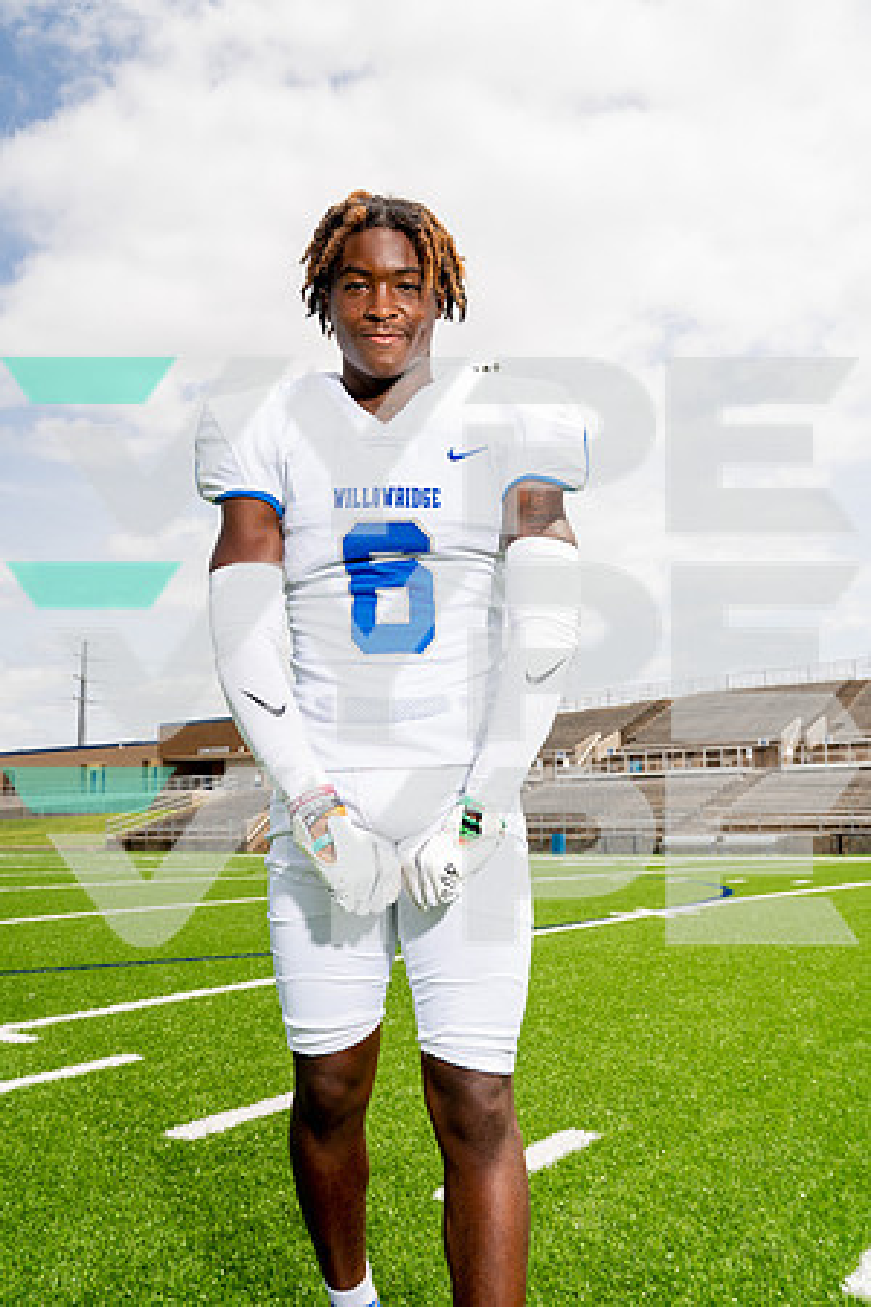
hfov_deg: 42.3
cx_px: 436
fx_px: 1125
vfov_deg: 60.3
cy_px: 654
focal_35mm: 31
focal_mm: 31
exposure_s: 1/250
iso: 100
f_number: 8
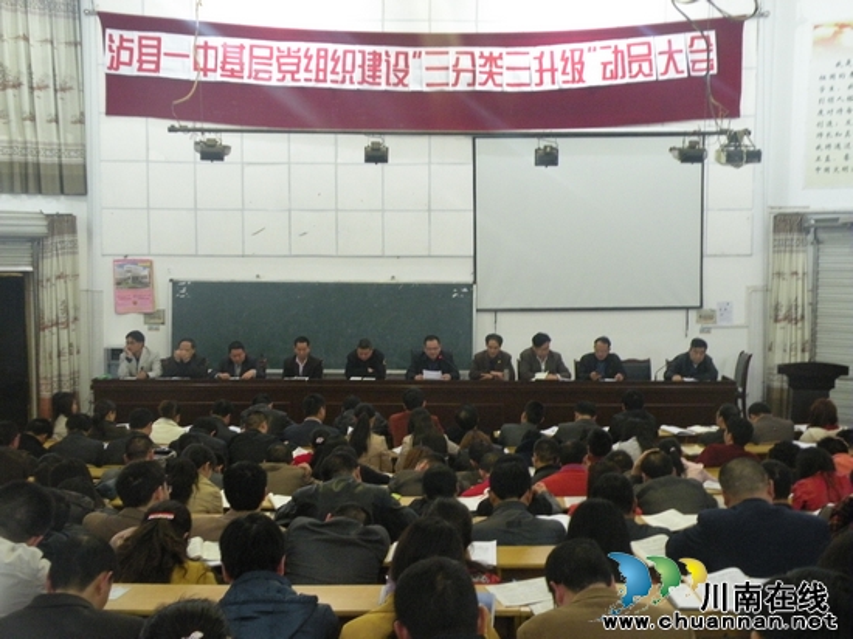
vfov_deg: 34.3
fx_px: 1035
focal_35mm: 42
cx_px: 426
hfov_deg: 44.8
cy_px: 320
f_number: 3.2
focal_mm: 7.4
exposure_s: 1/9.3
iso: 400
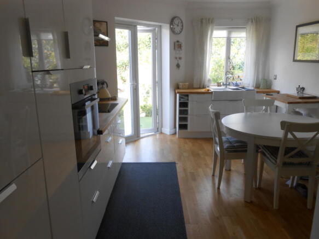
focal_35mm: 26
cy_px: 120
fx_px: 240
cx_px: 160
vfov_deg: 53.0
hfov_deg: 67.3
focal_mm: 4.6
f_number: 3.5
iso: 100
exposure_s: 1/30
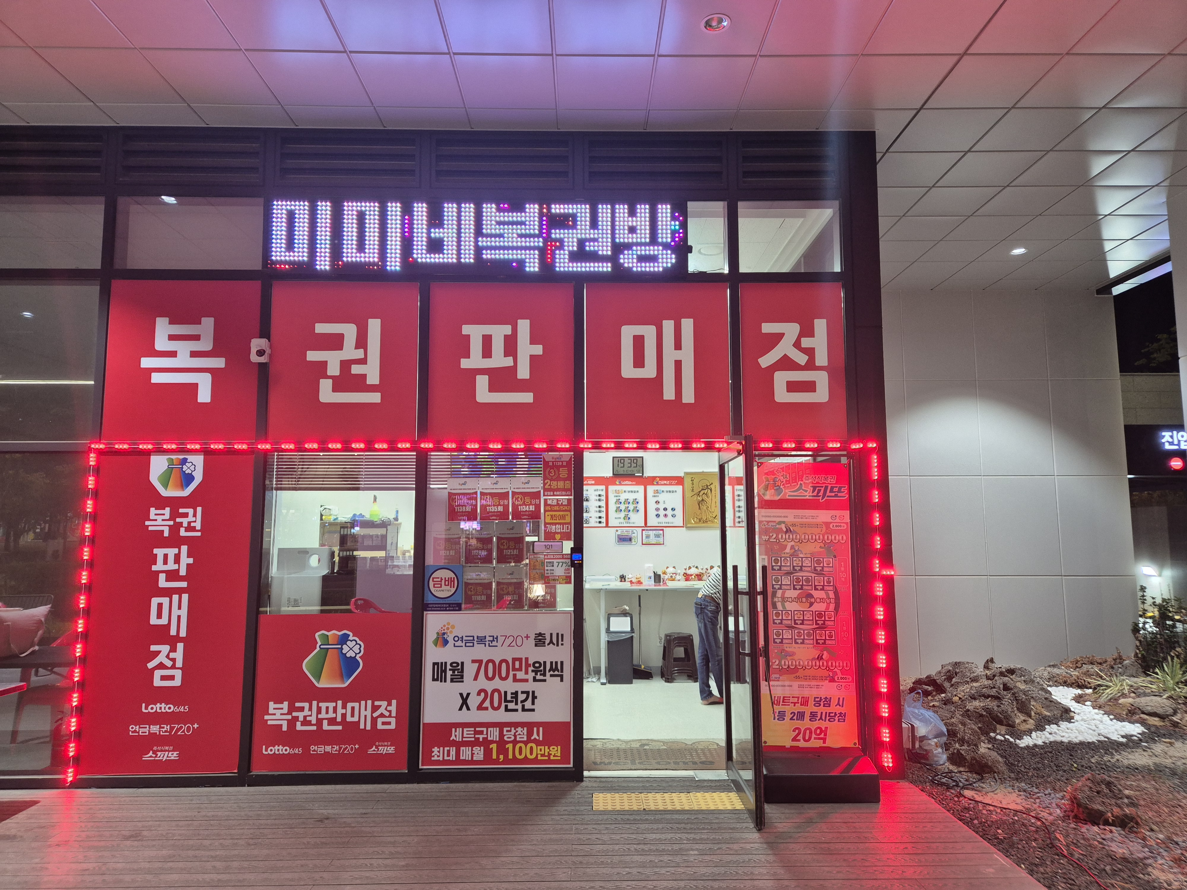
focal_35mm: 23
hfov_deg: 73.9
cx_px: 594
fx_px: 789
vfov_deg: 58.9
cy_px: 445
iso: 250
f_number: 1.8
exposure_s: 1/64
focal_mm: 5.4
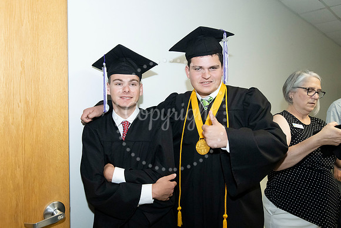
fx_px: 246
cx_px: 170
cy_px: 114
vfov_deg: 49.6
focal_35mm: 26
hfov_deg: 69.4
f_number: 7.1
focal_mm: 26
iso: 6400
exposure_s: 1/200
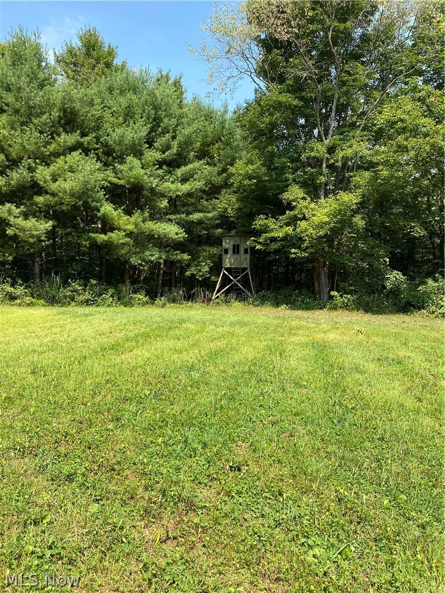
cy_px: 296
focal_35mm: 26
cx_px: 222
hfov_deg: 53.1
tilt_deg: +0.5
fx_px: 446
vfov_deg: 67.3
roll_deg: -1.0
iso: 32
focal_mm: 4.25
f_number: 1.8
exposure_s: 1/1034
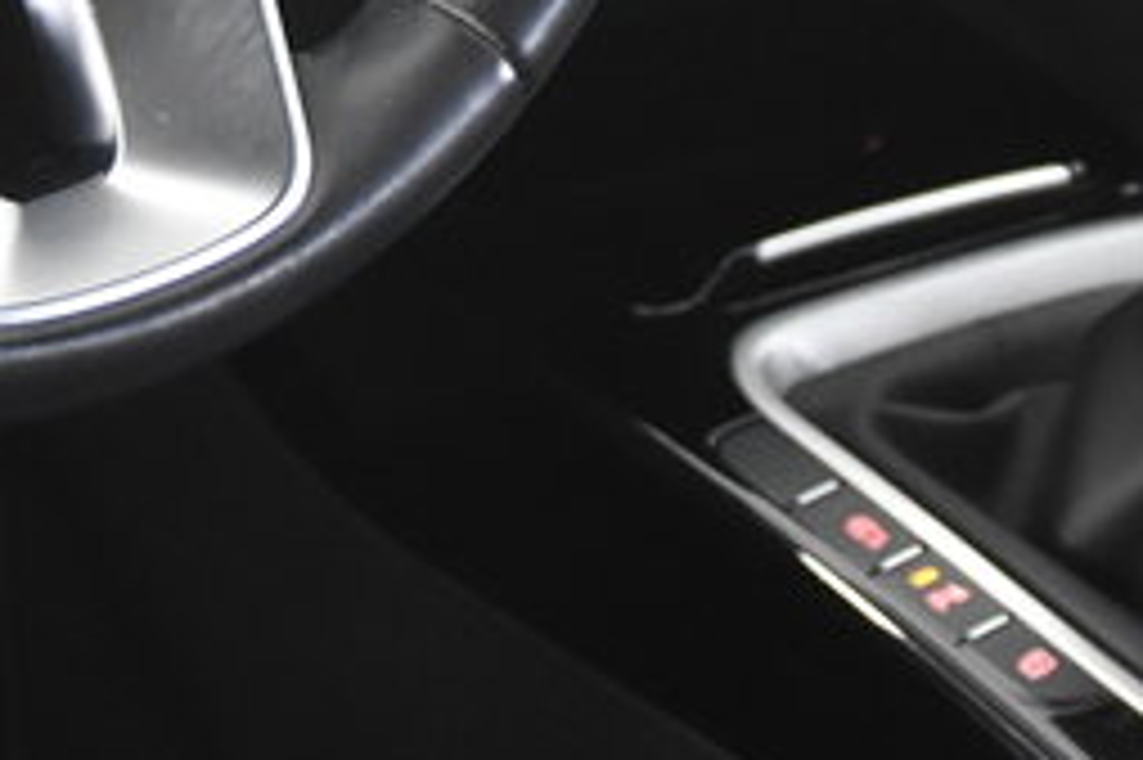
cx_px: 356
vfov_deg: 9.0
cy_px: -70
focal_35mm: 151
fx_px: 4791
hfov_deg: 13.6
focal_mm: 20
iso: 2200
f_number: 2.8
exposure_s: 1/30
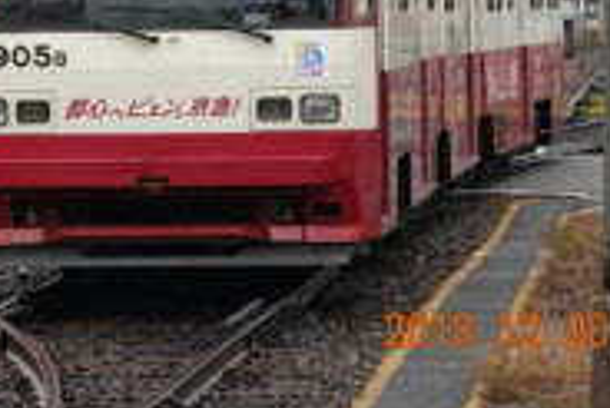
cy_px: -66
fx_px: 5460
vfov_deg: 4.3
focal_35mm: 322
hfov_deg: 6.4
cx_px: -40
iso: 160
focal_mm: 47.86
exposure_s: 1/160
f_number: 4.5
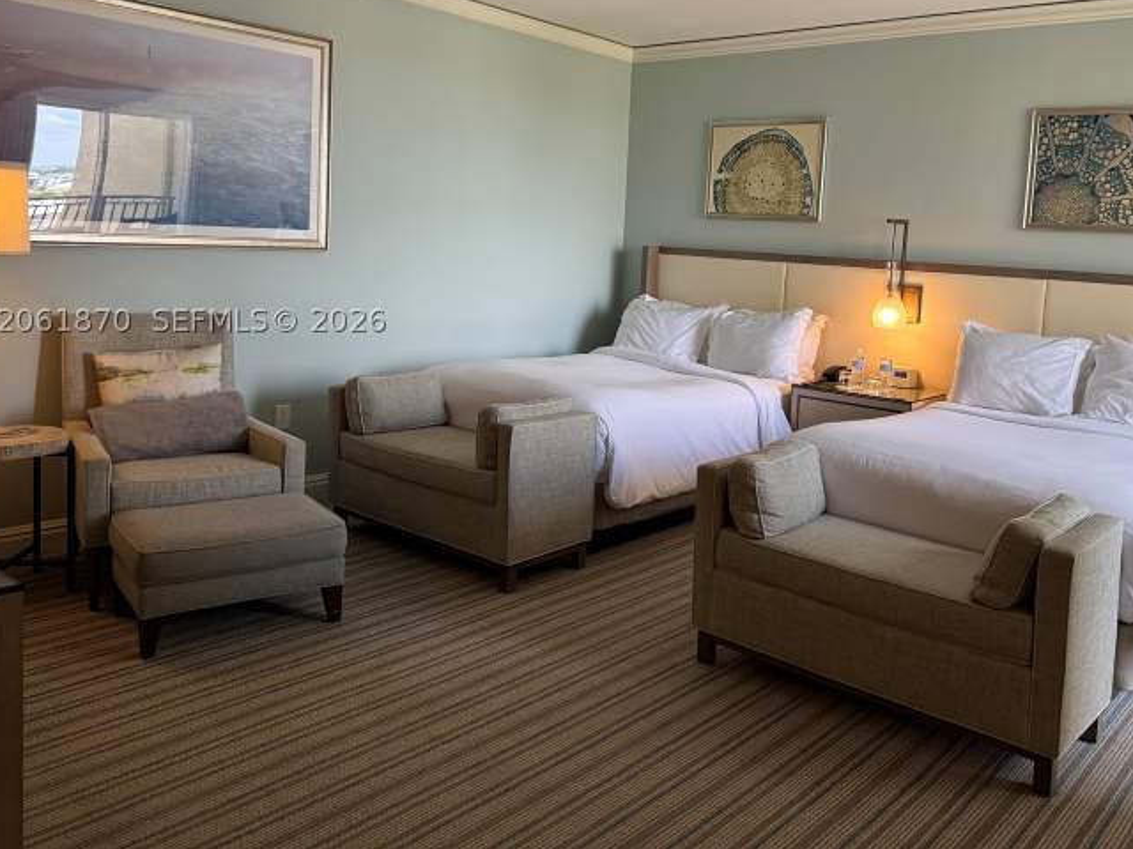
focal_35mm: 30
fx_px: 982
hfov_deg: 59.7
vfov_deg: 46.4
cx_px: 657
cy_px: 320
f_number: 1.78
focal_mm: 6.76
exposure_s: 1/120
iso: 160
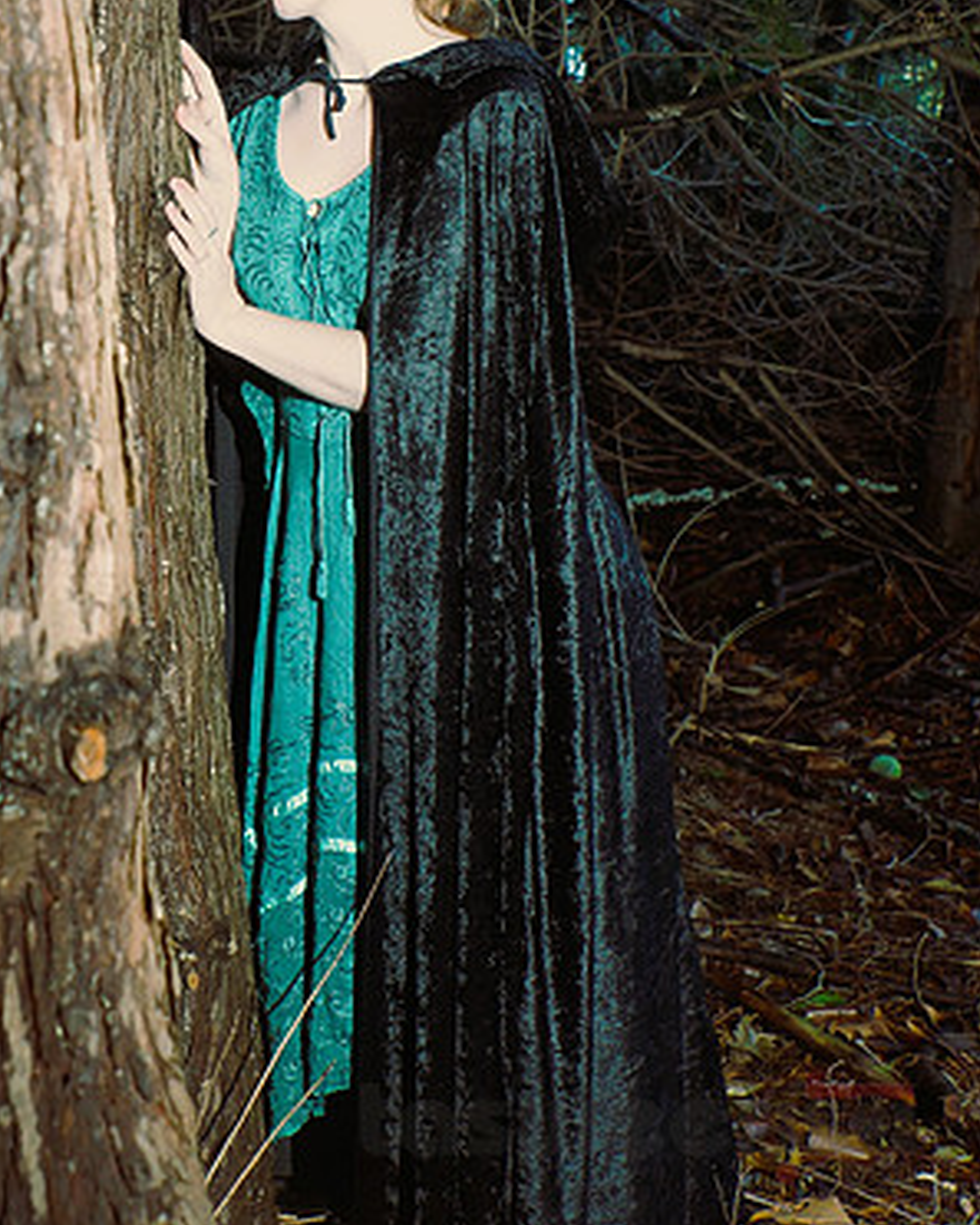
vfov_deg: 44.6
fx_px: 1486
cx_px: 488
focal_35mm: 41
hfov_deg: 36.5
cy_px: 495
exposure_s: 1/60
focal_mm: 24
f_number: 5.6
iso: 400
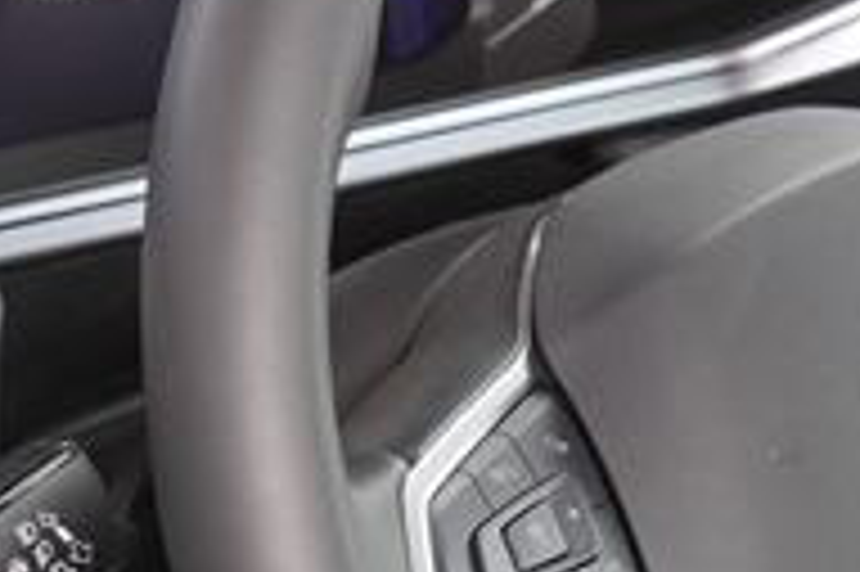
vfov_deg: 5.3
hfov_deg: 7.9
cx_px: 1036
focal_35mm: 258
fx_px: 6158
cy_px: 245
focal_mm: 32
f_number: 4
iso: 640
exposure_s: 1/60
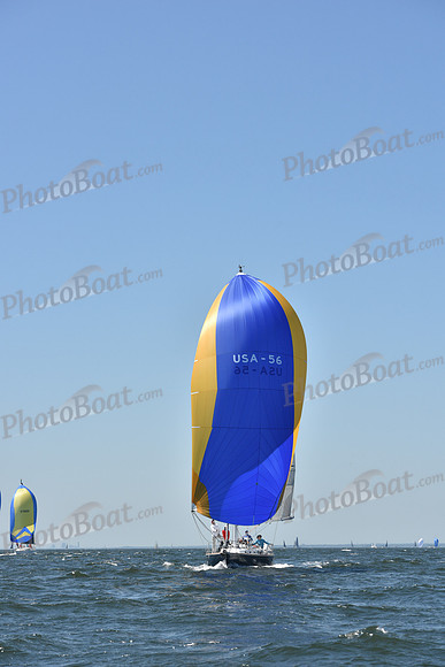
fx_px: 1594
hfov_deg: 15.9
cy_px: 334
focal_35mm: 86
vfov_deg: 23.6
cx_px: 222
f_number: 8
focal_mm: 86
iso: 250
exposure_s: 1/1250
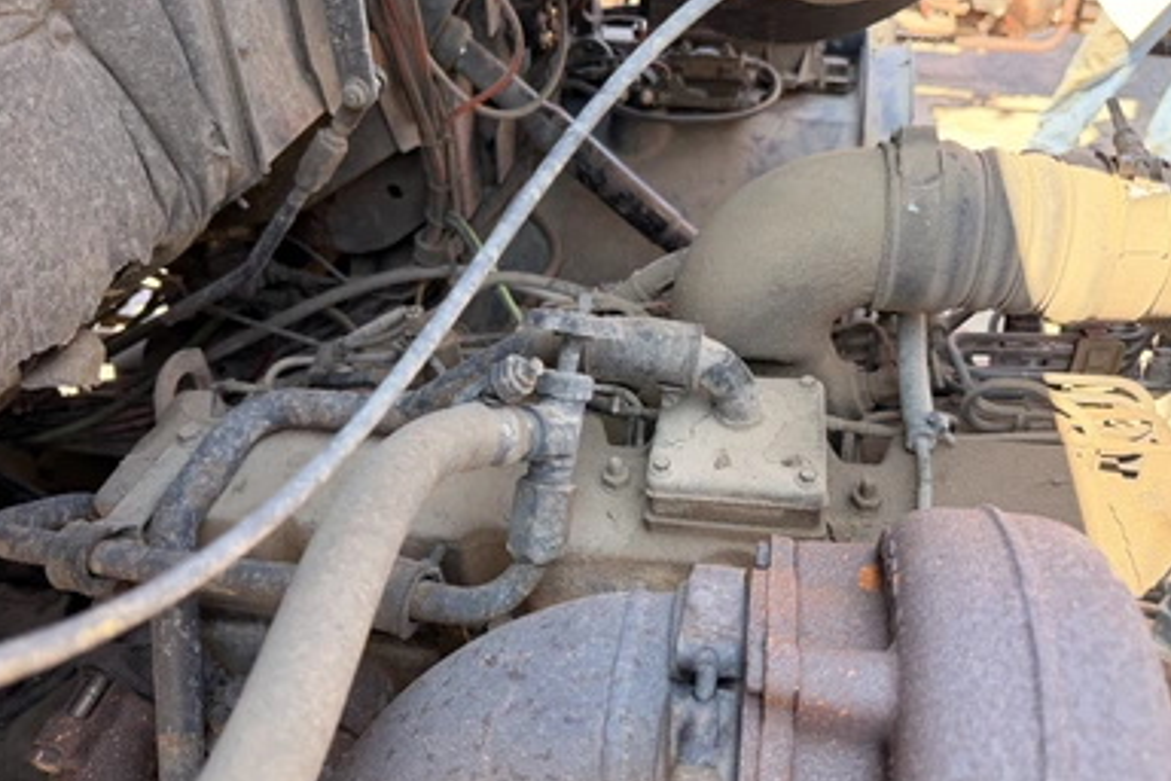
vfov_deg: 49.5
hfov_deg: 69.4
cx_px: 592
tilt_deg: -46.3
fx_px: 846
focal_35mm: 26
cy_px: 369
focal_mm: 6.76
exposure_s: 1/200
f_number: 1.78
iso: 80
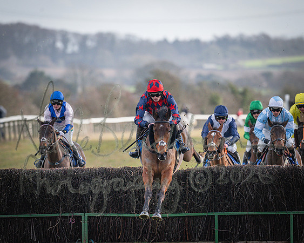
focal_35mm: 676
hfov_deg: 2.9
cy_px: 122
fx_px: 6080
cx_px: 135
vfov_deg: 2.3
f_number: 5
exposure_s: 1/2000
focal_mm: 400
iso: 800
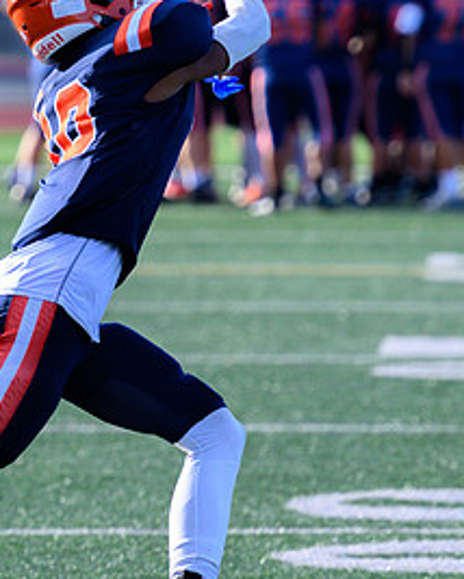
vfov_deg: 4.5
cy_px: 316
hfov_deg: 3.6
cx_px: 166
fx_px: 7441
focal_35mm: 434
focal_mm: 200
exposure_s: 1/2000
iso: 1000
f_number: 4.5
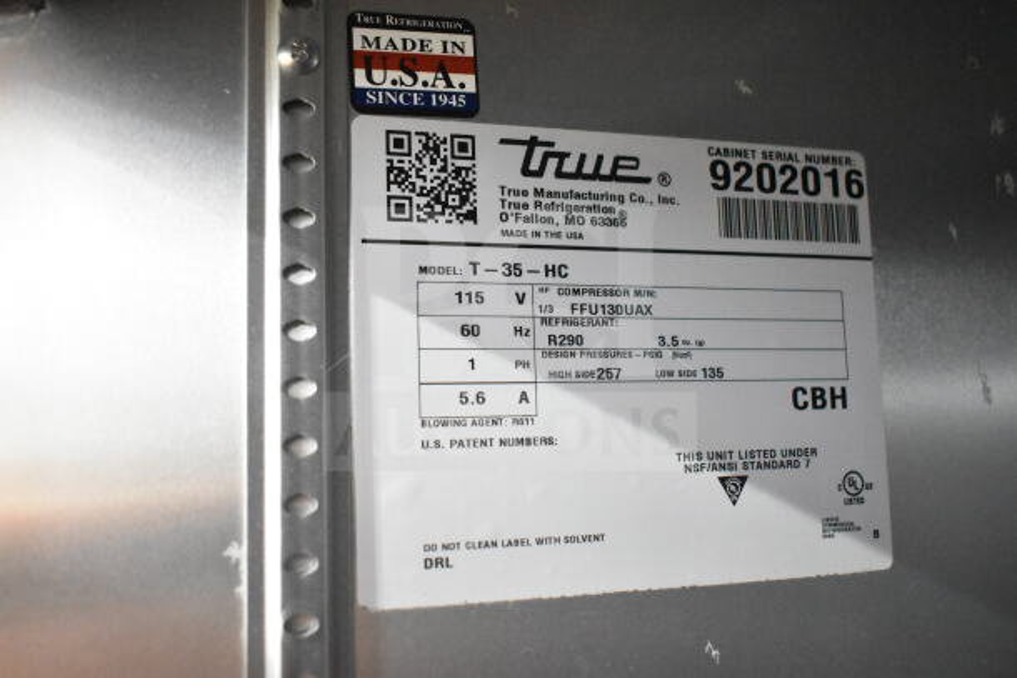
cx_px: 508
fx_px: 1017
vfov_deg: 36.9
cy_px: 339
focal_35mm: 36
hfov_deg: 53.1
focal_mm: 24
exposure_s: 1/40
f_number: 4
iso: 10000
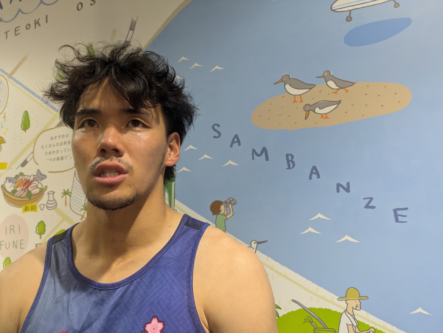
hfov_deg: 69.4
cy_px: 166
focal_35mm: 25
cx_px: 222
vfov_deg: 54.9
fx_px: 320
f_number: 1.89
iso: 272
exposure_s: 1/100
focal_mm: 5.43
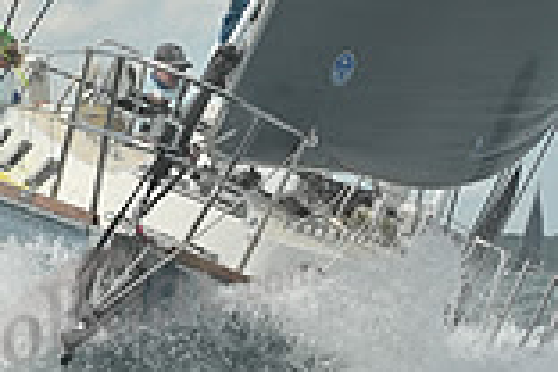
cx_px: -365
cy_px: -177
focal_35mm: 335
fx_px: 5192
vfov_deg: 4.1
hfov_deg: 6.1
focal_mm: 90
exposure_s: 1/1250
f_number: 11
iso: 320
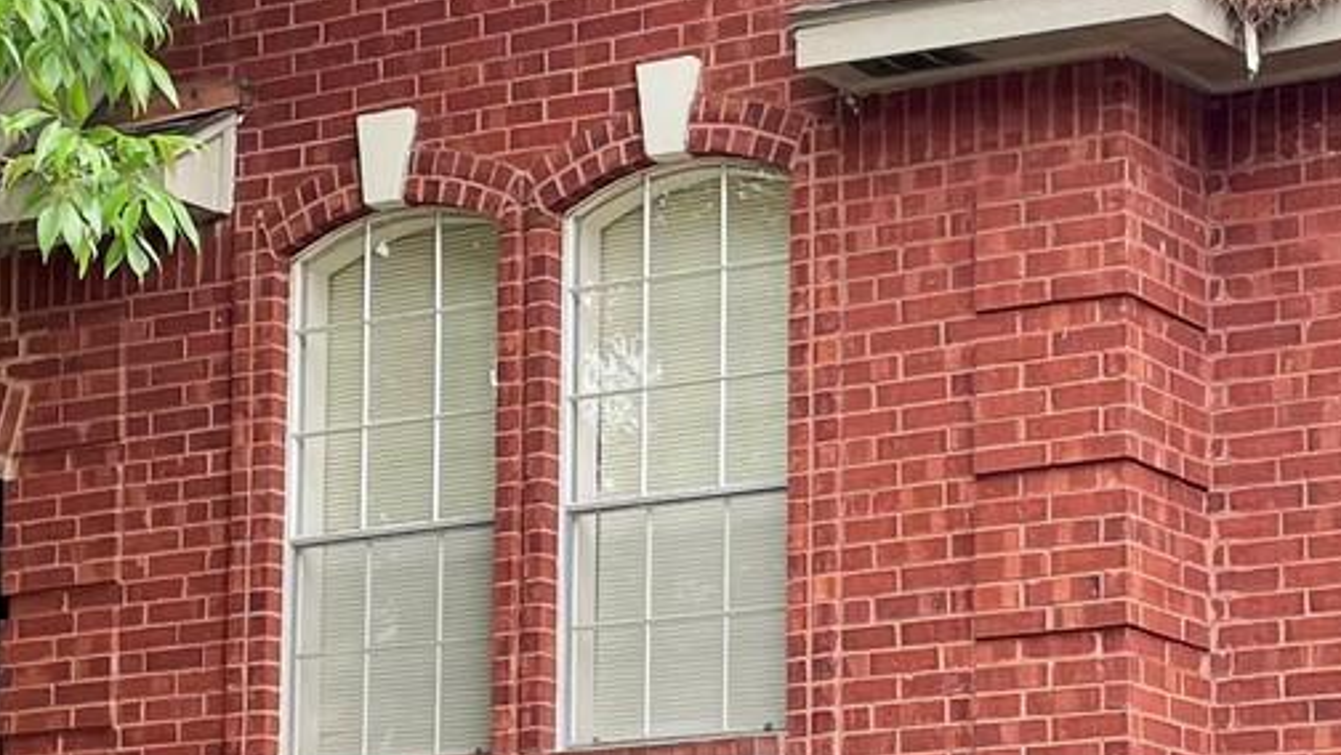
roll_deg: +0.3
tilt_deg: +9.1
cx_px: 976
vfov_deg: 10.4
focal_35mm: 115
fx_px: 4091
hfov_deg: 18.5
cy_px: 790
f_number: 1.6
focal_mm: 4.2
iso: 32
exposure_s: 1/572
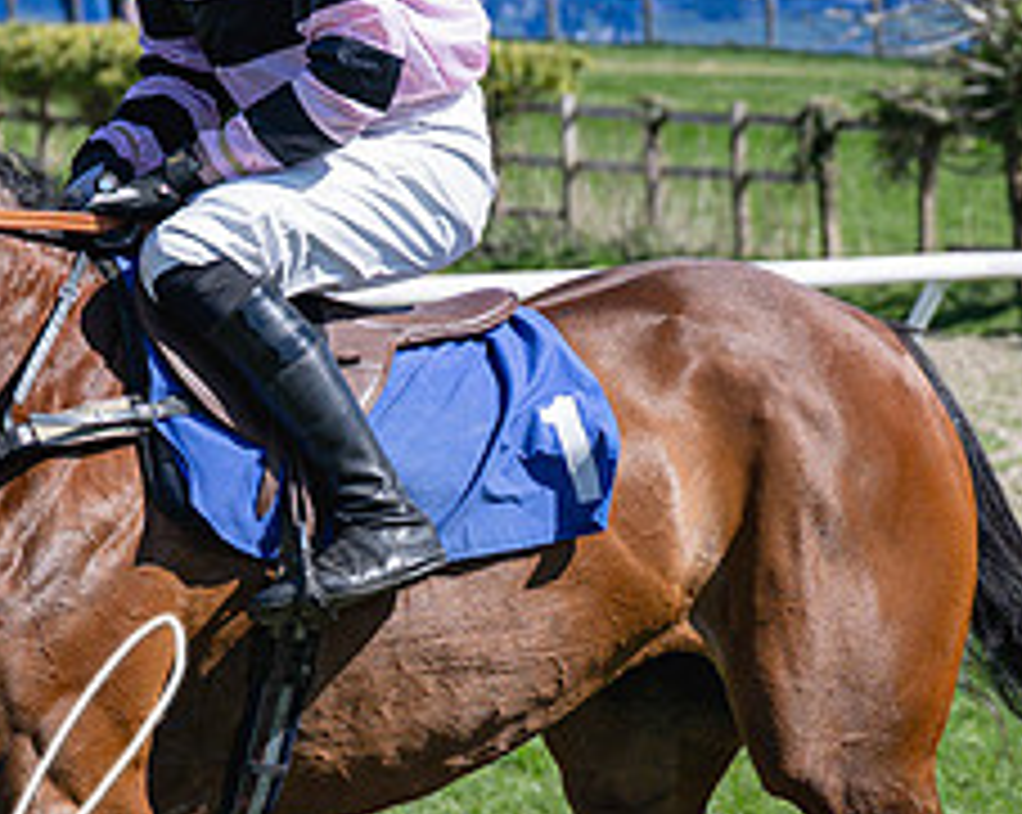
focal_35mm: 311
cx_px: 281
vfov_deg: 5.0
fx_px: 9395
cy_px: 609
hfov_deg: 6.2
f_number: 4
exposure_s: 1/2000
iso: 200
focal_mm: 70
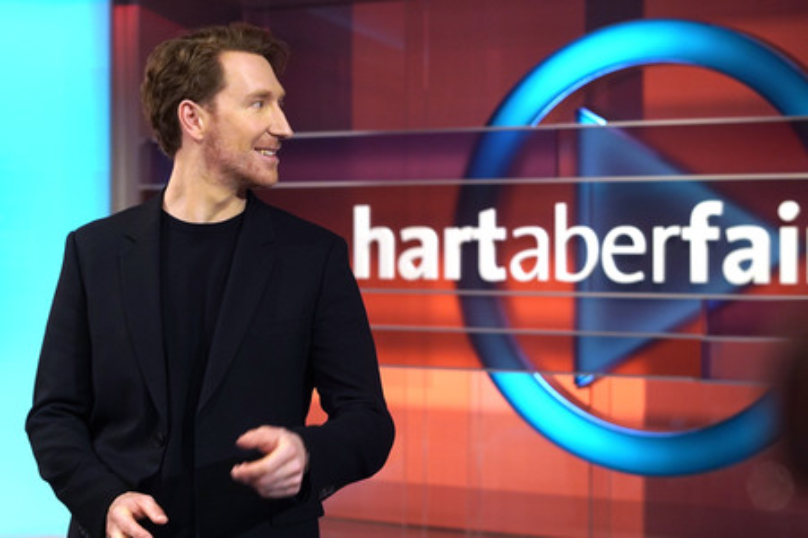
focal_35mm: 75
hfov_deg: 27.0
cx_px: 404
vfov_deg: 18.2
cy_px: 269
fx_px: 1682
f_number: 2.8
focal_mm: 50
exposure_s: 1/250
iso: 1250
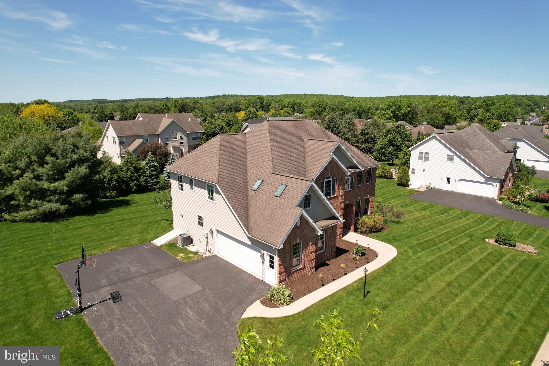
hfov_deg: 78.6
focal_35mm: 22
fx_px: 335
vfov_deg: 57.2
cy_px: 183
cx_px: 274
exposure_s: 1/1500
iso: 100
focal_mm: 8.38
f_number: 2.8
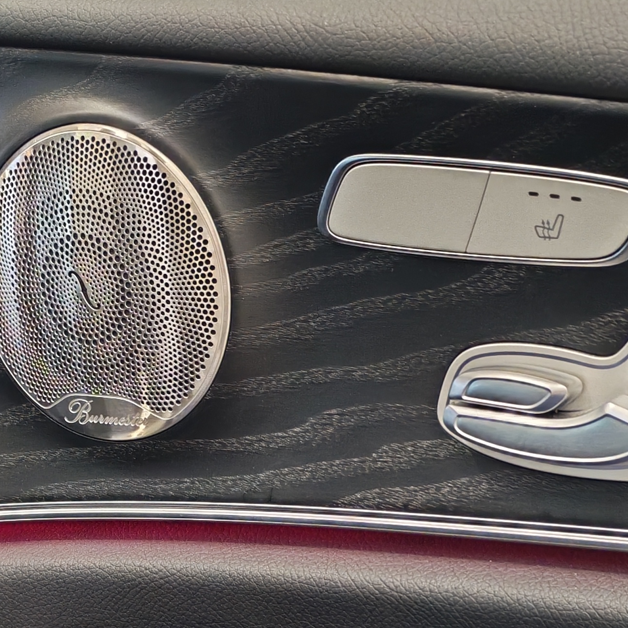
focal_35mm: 89
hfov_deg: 19.5
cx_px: 303
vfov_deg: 19.0
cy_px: 630
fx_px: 1827
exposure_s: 1/100
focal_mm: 6.12
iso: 1025
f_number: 1.9
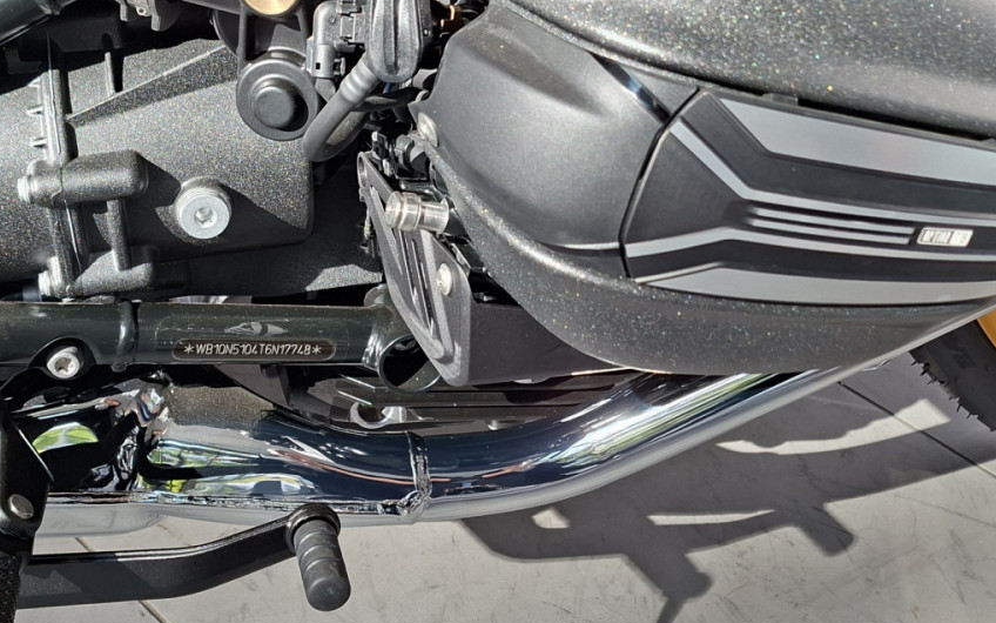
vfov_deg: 27.8
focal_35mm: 46
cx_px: 301
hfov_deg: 42.7
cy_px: 216
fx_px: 1249
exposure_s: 1/225
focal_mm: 5.54
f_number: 1.8
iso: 40
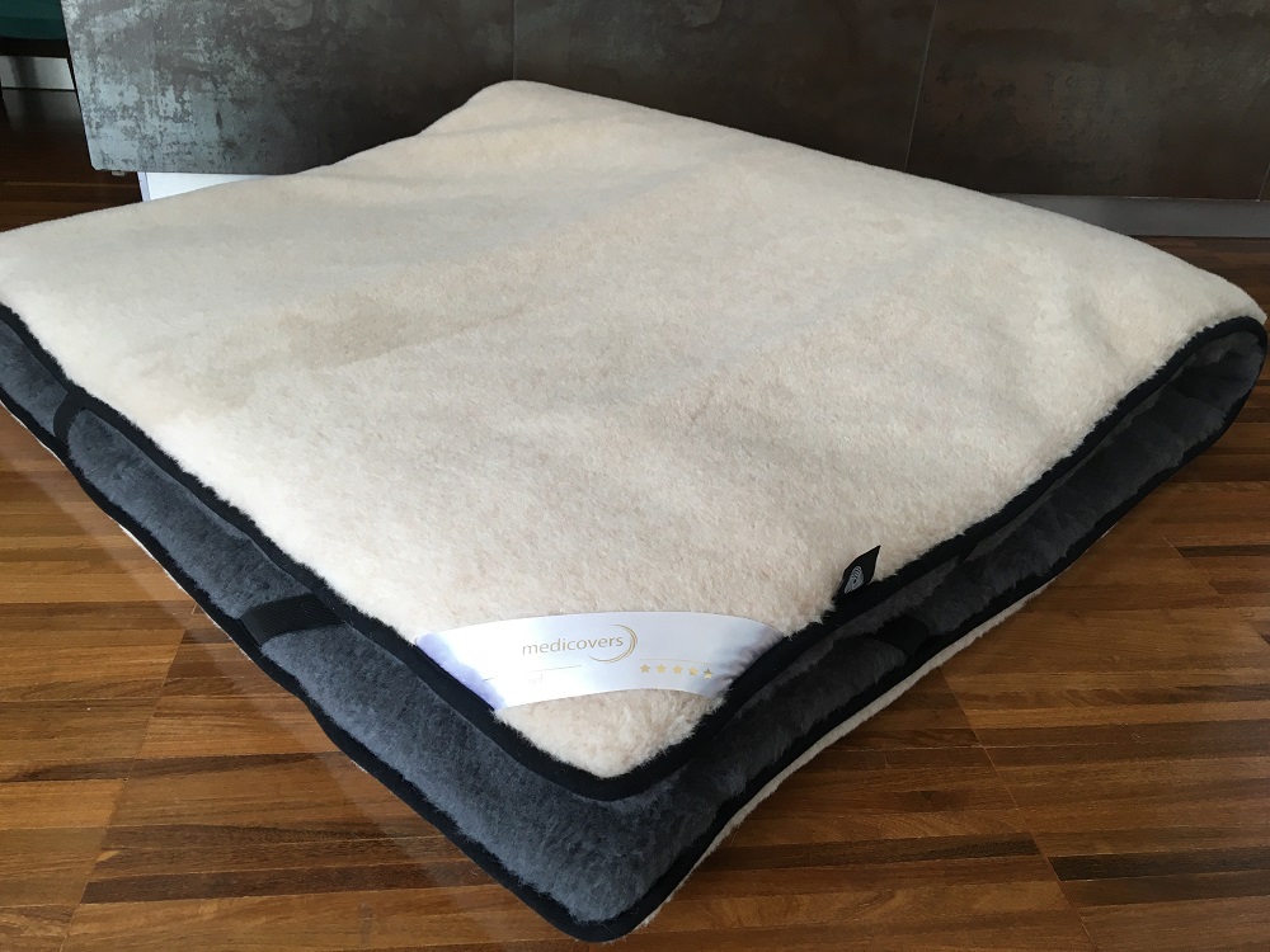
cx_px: 635
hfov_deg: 61.7
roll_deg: -5.0
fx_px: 1064
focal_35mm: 29
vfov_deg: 48.2
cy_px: 476
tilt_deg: -31.6
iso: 64
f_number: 2.2
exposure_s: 1/33
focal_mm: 4.15
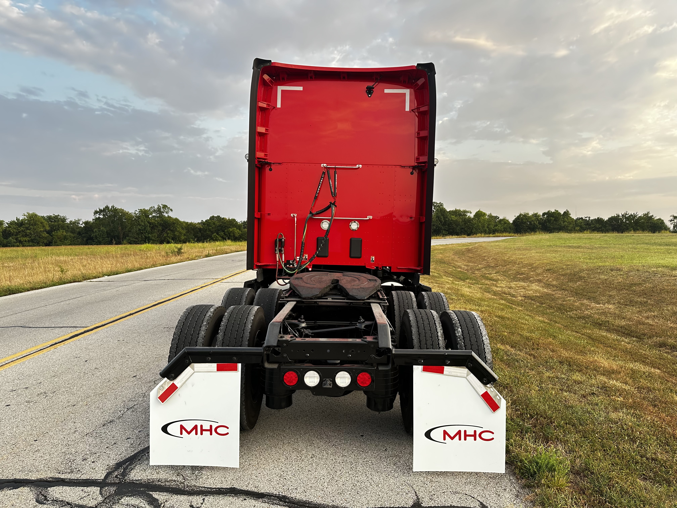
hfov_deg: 71.6
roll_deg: +0.4
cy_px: 254
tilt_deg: -0.9
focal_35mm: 24
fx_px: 469
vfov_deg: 56.8
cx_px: 338
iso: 80
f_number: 1.78
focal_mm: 6.86
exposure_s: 1/139
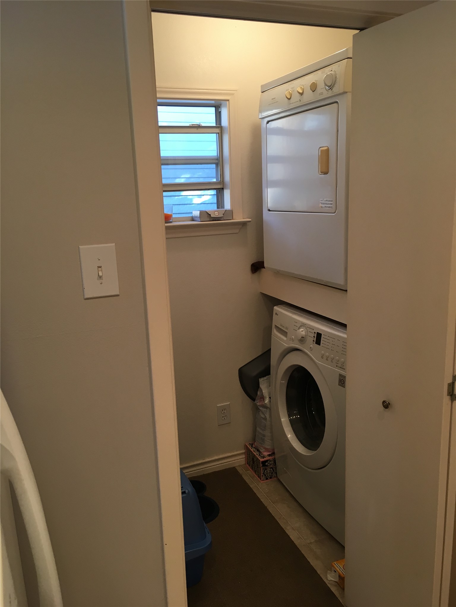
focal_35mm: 29
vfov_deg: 61.7
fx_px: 509
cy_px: 304
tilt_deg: -11.8
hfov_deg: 48.2
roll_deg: -0.3
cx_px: 228
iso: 50
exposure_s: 1/30
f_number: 2.2
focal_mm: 4.15
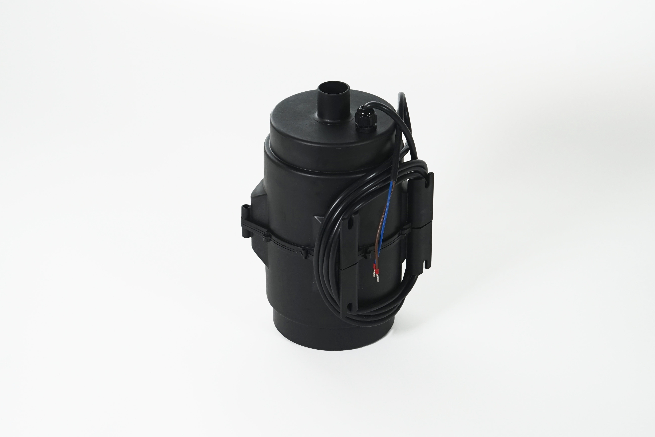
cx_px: 328
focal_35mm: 108
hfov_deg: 18.9
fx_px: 1965
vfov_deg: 12.7
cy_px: 218
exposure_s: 1/60
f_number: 6.3
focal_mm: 72
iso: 640
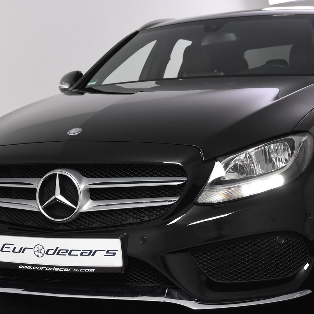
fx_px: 749
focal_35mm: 73
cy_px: 157
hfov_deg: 23.7
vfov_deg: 23.7
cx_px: 155
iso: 1600
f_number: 5.6
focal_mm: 38
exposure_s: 1/125
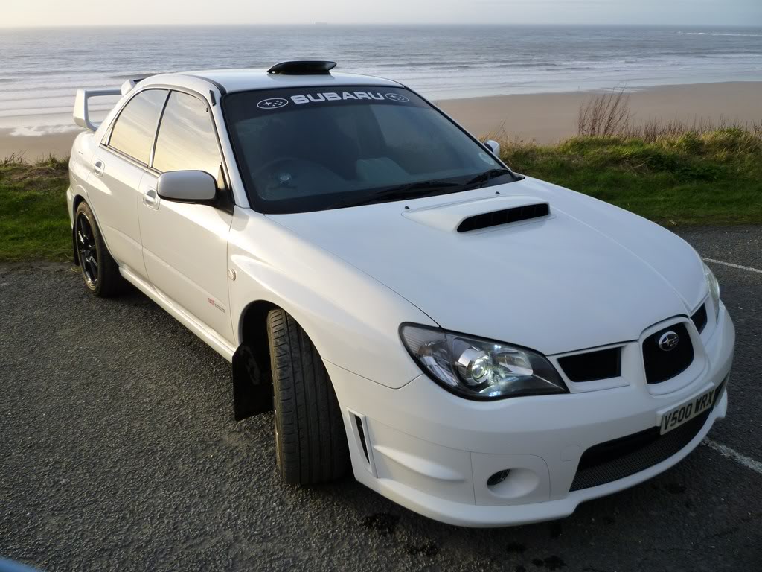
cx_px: 381
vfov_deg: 48.2
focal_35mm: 29
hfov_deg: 61.7
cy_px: 286
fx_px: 638
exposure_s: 1/200
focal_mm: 5.2
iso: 125
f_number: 3.3
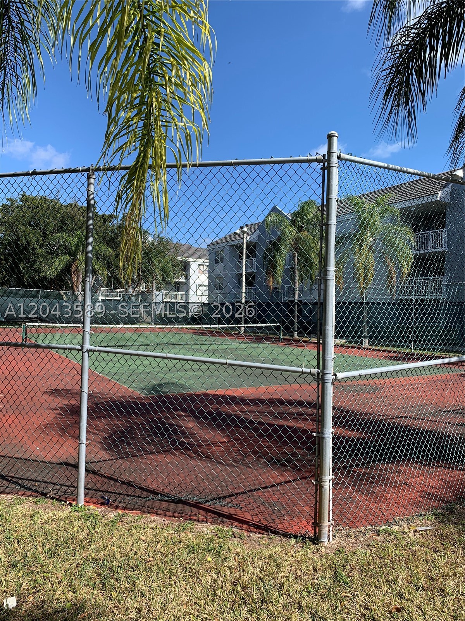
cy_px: 310
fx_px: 466
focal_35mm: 26
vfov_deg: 67.3
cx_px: 232
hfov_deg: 53.1
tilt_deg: +1.7
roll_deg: -2.6
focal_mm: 4.25
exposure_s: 1/1124
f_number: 1.8
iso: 25
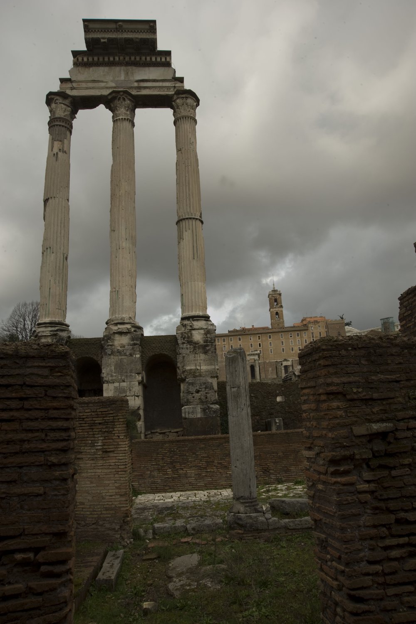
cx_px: 208
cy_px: 312
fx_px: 416
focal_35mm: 24
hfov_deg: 53.1
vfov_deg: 73.8
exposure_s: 1/30
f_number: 22
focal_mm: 24
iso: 200
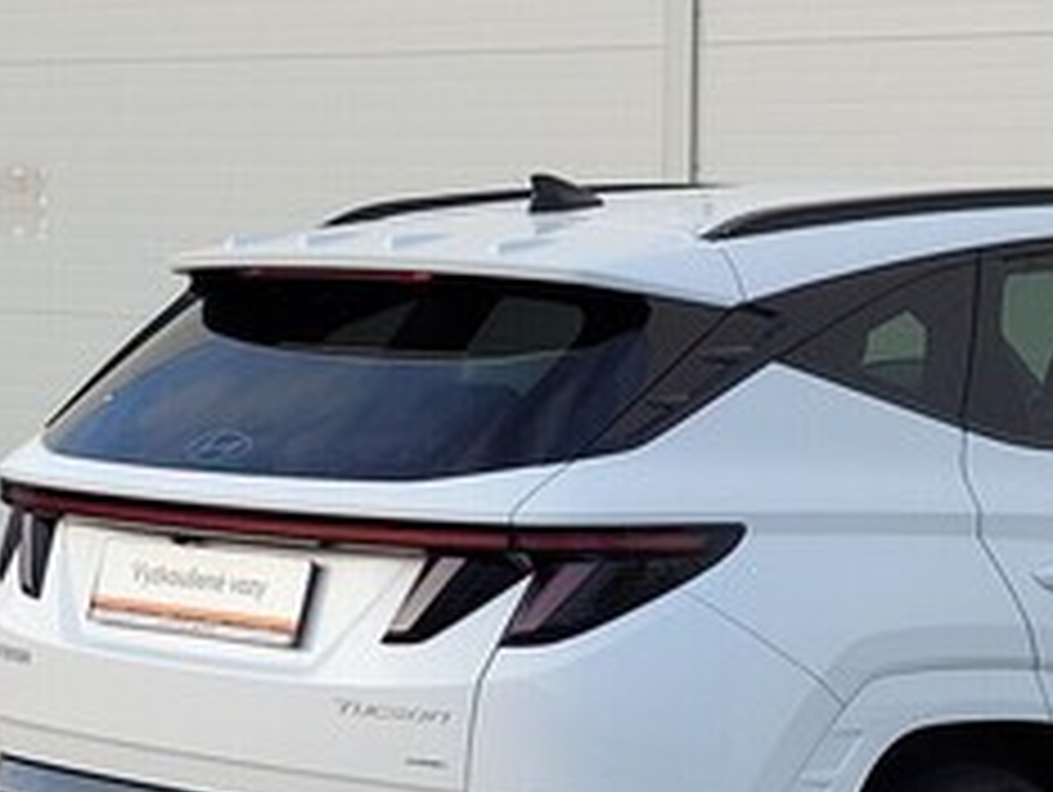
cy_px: 587
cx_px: 914
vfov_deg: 23.8
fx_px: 1857
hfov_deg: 30.5
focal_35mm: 61
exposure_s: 1/145
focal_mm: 5.4
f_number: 1.8
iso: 40
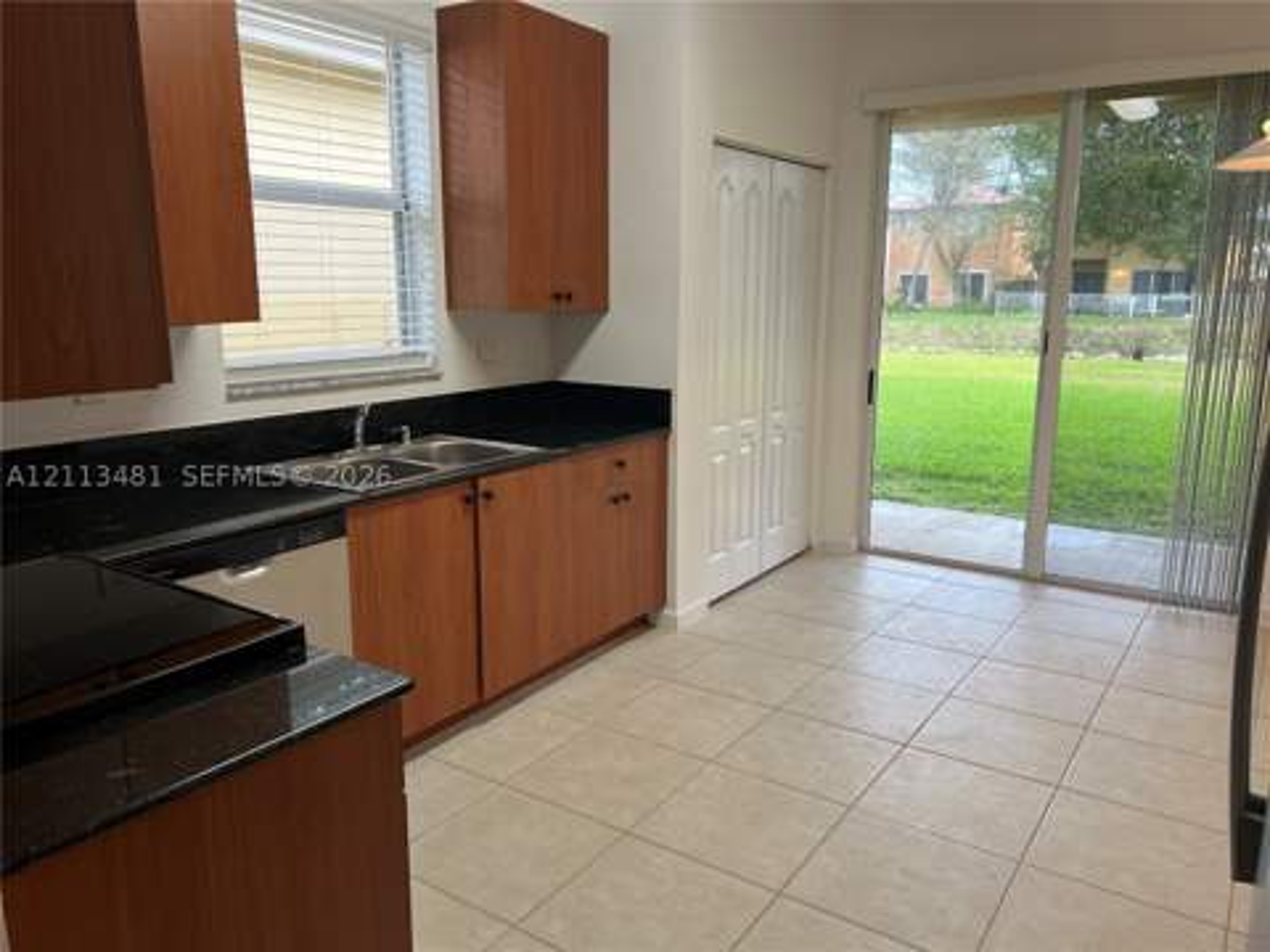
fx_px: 954
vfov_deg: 53.1
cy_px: 476
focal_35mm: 26
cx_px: 635
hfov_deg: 67.3
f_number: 1.5
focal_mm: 5.7
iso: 64
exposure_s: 1/60
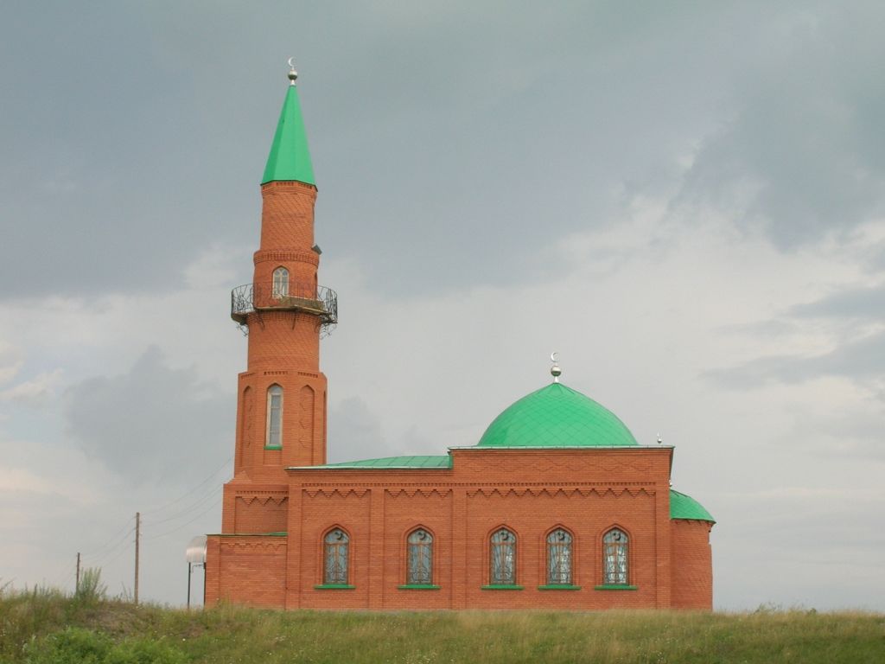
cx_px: 442
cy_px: 332
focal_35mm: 74
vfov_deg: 19.9
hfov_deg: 26.3
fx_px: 1892
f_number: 6.7
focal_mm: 12.3
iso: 50
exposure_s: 1/105
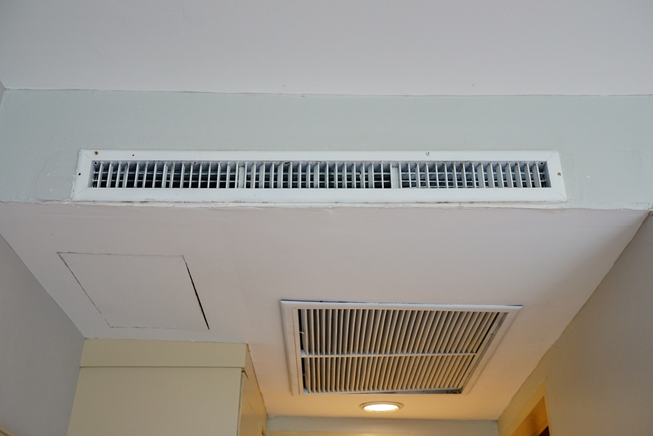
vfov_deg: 34.2
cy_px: 218
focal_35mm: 39
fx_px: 707
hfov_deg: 49.6
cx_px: 326
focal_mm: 39
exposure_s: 1/25
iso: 1250
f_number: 8
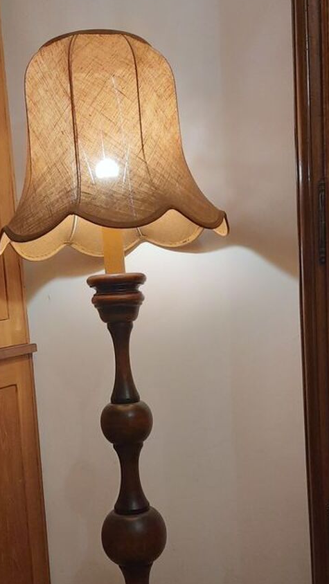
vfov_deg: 47.0
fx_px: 667
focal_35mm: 43
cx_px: 162
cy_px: 362
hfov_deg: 27.7
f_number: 2
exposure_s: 1/33
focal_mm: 4.6
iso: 320
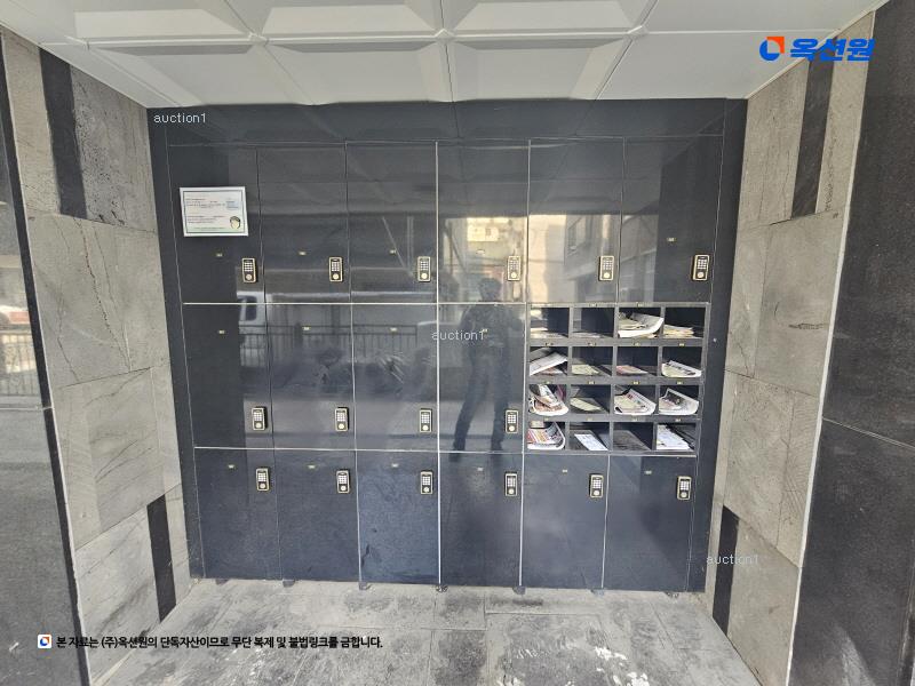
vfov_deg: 89.9
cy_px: 343
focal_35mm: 13
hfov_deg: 106.2
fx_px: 344
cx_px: 458
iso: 320
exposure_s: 1/30
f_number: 2.2
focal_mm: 2.2
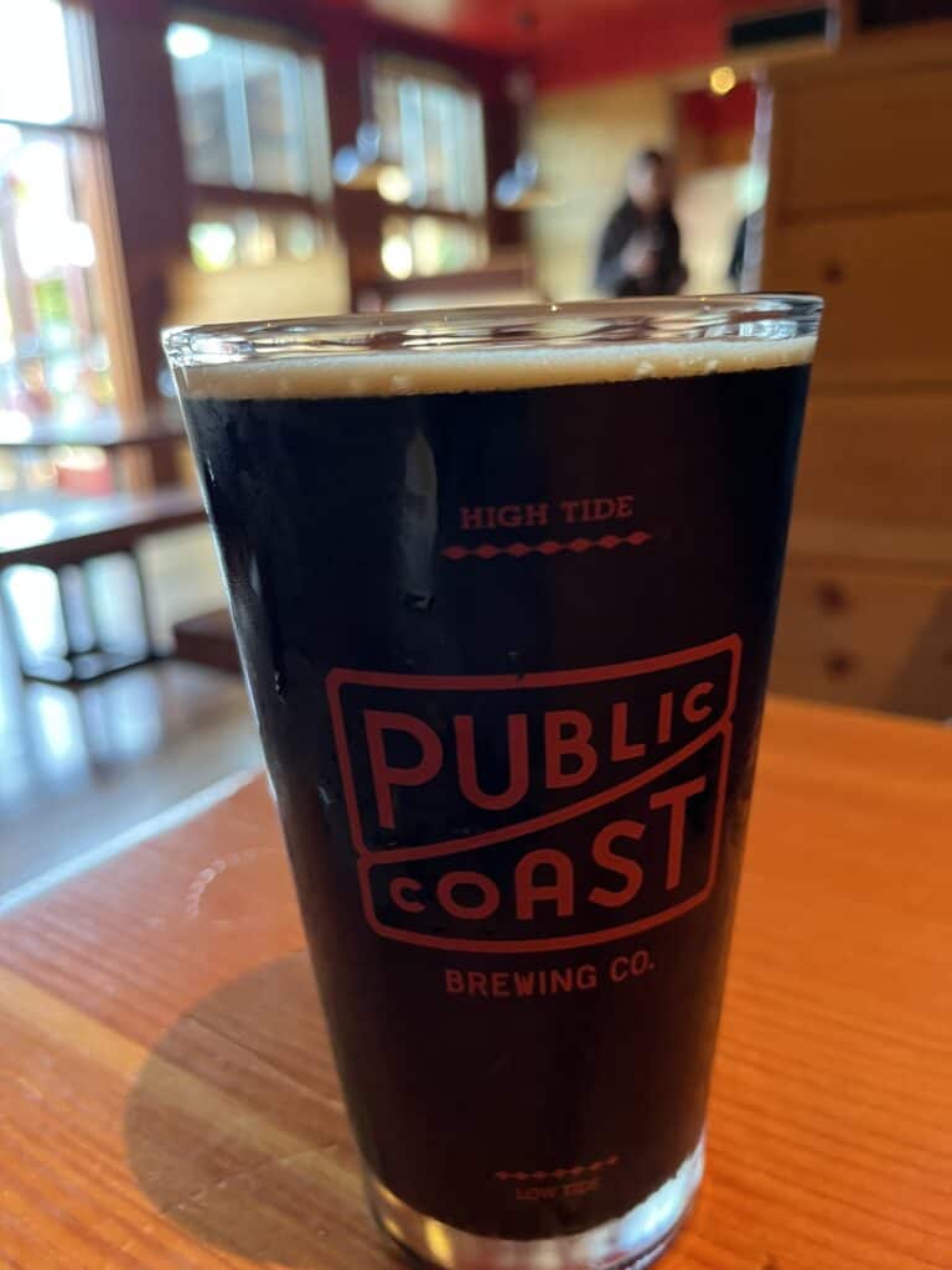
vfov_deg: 67.3
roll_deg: +3.2
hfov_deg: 53.1
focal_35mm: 26
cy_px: 635
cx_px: 476
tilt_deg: -17.6
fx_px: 953
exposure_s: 1/60
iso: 500
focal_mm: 5.1
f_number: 1.6
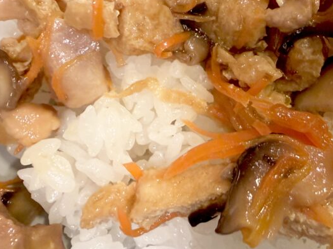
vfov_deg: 30.3
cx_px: 259
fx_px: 452
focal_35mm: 47
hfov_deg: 39.1
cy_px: 57
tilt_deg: -57.7
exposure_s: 1/50
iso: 320
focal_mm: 2.22
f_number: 2.2
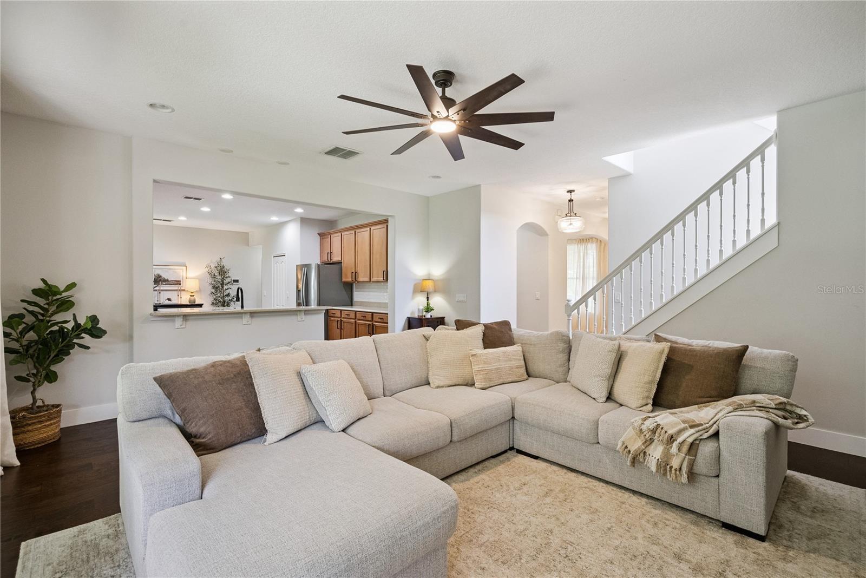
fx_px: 385
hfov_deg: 96.7
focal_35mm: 16
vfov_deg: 73.8
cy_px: 289
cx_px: 433
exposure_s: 1/60
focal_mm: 16
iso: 3200
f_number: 9
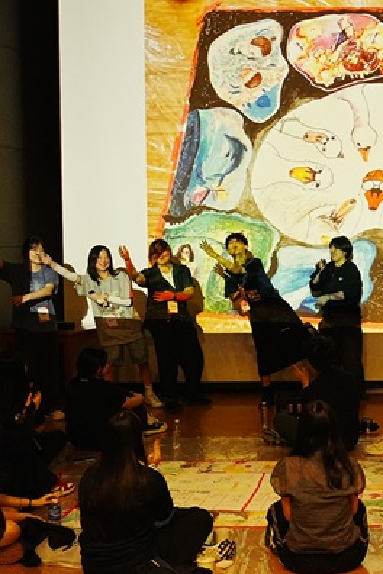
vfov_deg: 37.5
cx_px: 363
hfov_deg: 24.6
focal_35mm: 53
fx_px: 846
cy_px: 288
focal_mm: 35
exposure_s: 1/250
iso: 12800
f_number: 5
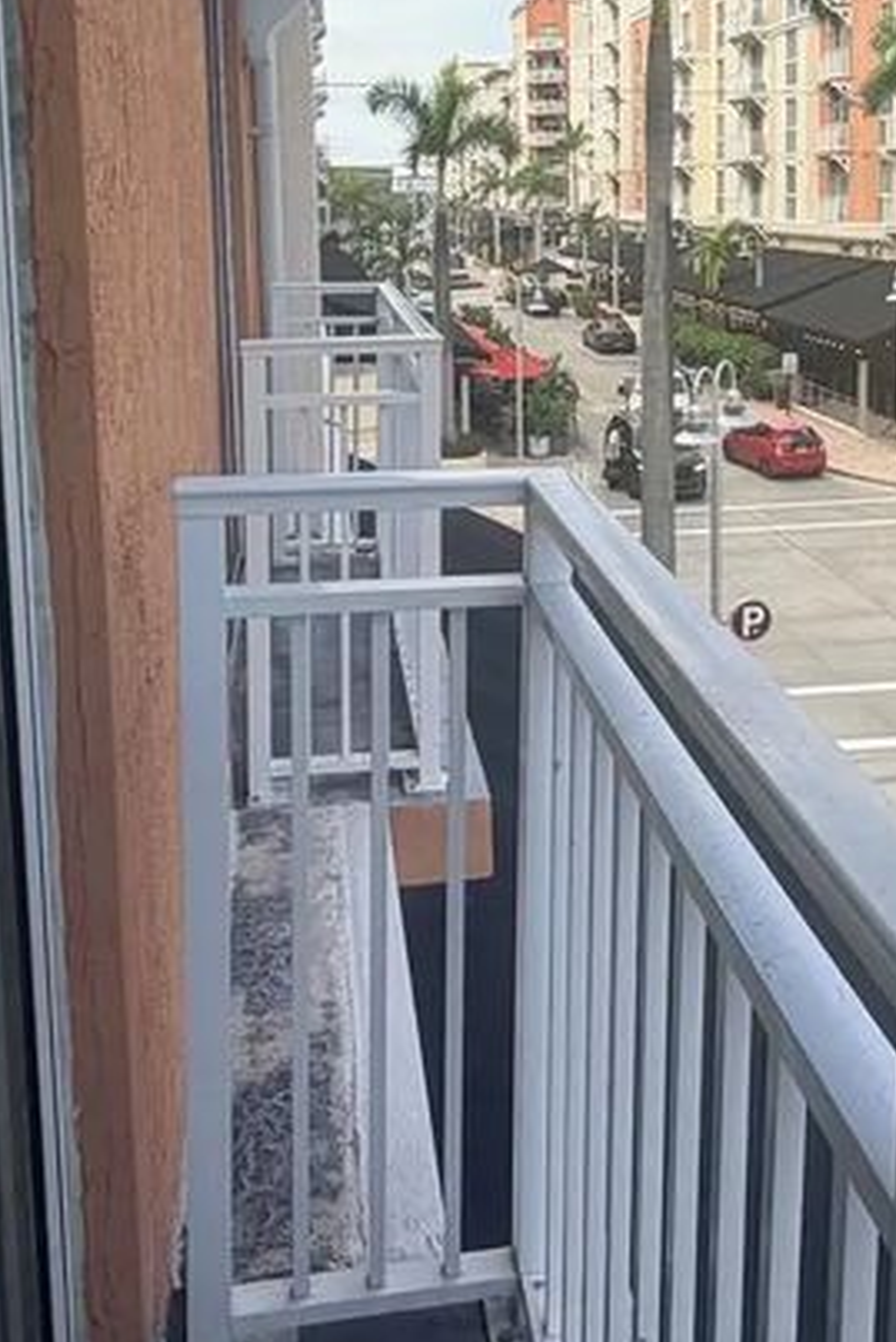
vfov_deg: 49.8
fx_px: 1380
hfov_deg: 35.8
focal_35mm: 37
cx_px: 540
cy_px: 340
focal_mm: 2.22
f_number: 2.2
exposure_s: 1/218
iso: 40
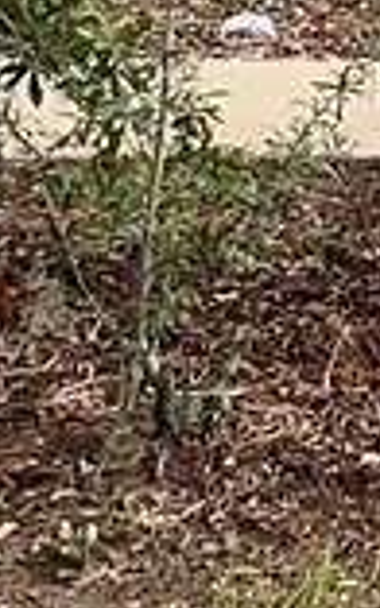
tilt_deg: -4.5
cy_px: -182
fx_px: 4660
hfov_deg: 4.6
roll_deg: -2.6
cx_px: 694
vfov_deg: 7.4
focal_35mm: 281
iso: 32
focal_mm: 5.7
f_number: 1.5
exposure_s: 1/1901
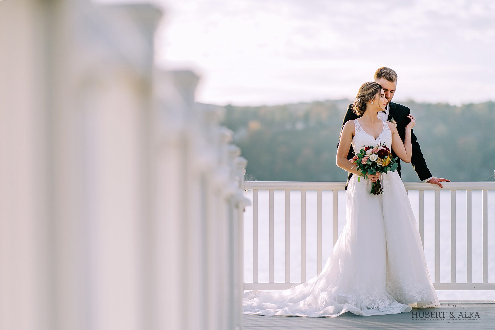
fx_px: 1444
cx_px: 248
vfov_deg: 13.1
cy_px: 165
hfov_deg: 19.4
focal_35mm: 105
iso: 400
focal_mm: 105
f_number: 1.8
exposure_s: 1/6400
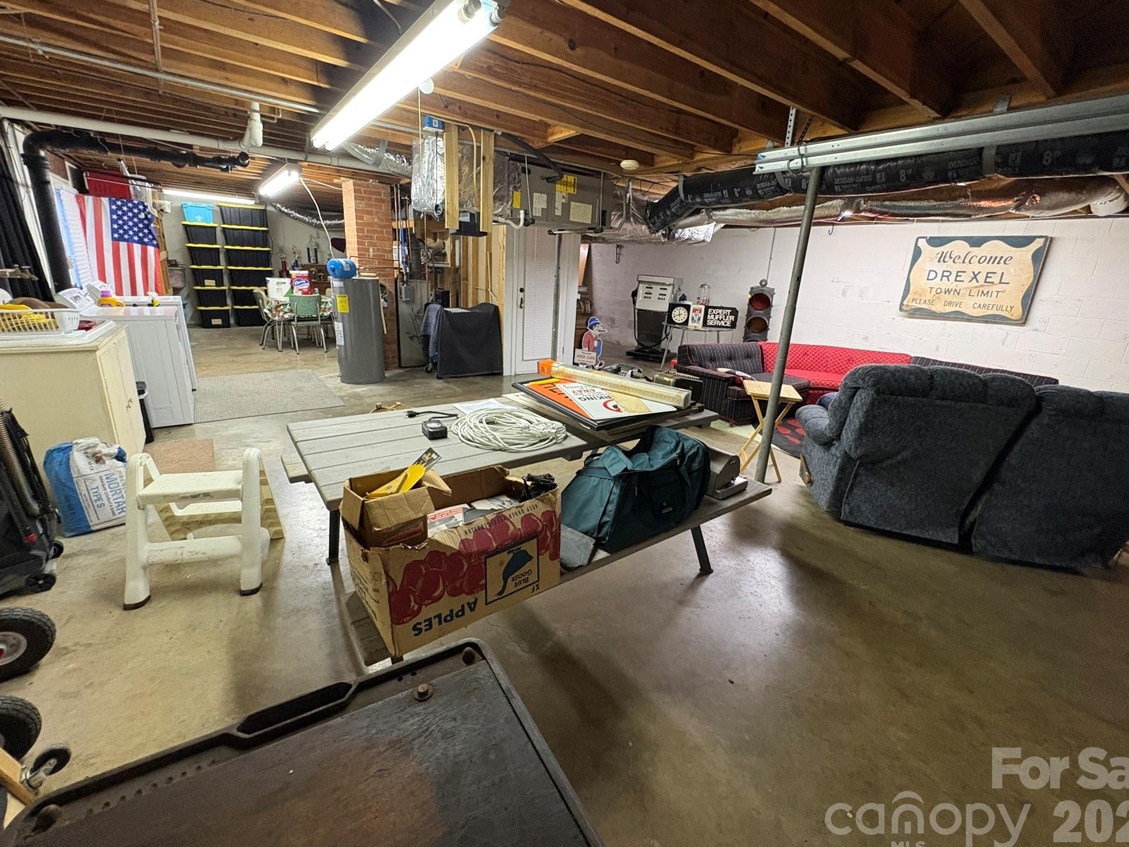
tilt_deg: -15.3
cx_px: 575
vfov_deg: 81.7
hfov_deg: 98.1
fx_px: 489
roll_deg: -3.2
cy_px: 410
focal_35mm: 15
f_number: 2.2
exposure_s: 1/60
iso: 500
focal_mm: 2.22
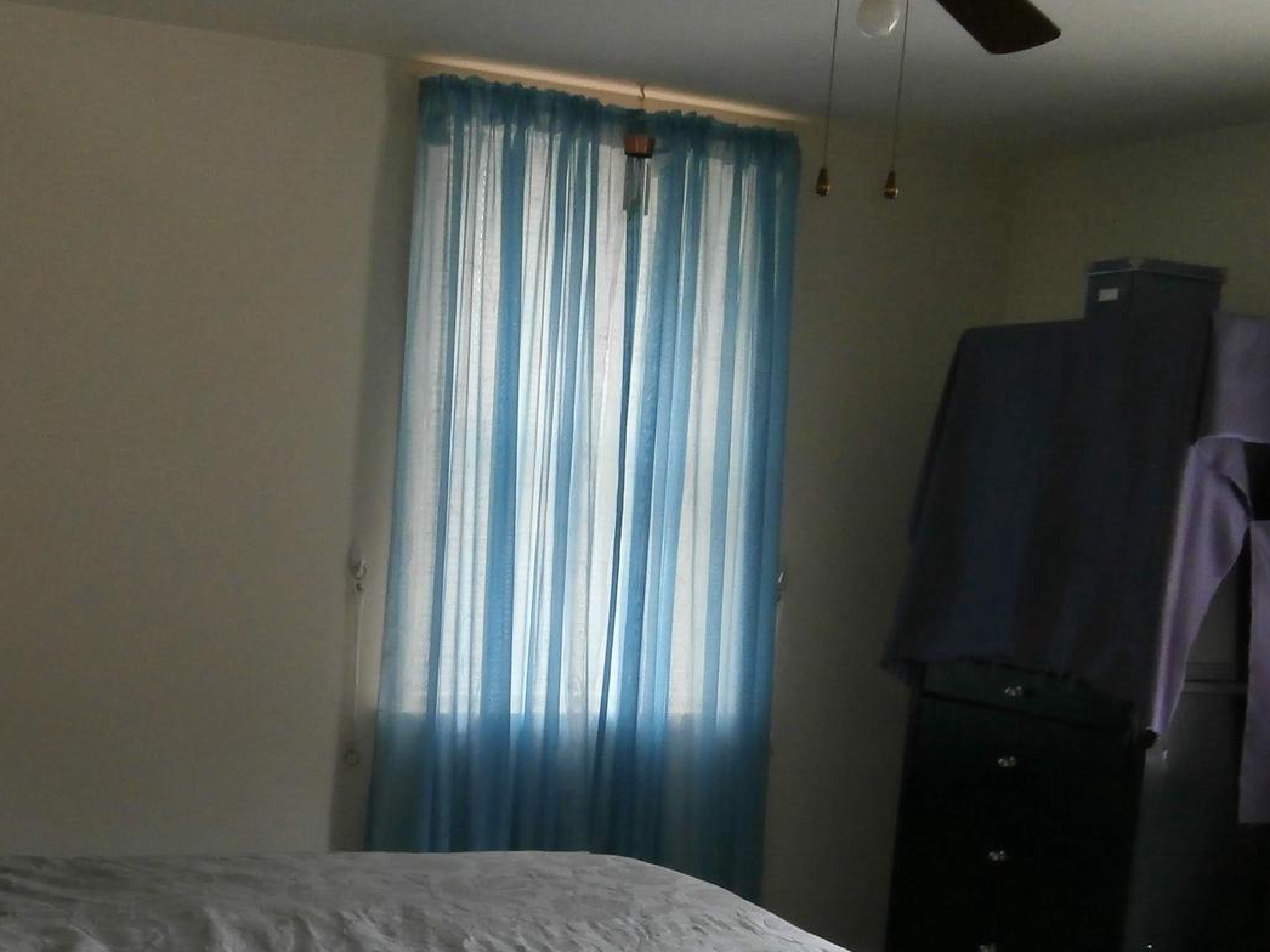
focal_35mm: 47
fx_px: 1724
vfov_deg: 30.1
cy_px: 759
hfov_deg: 40.3
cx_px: 509
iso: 200
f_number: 3
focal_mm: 4.2
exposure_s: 1/30
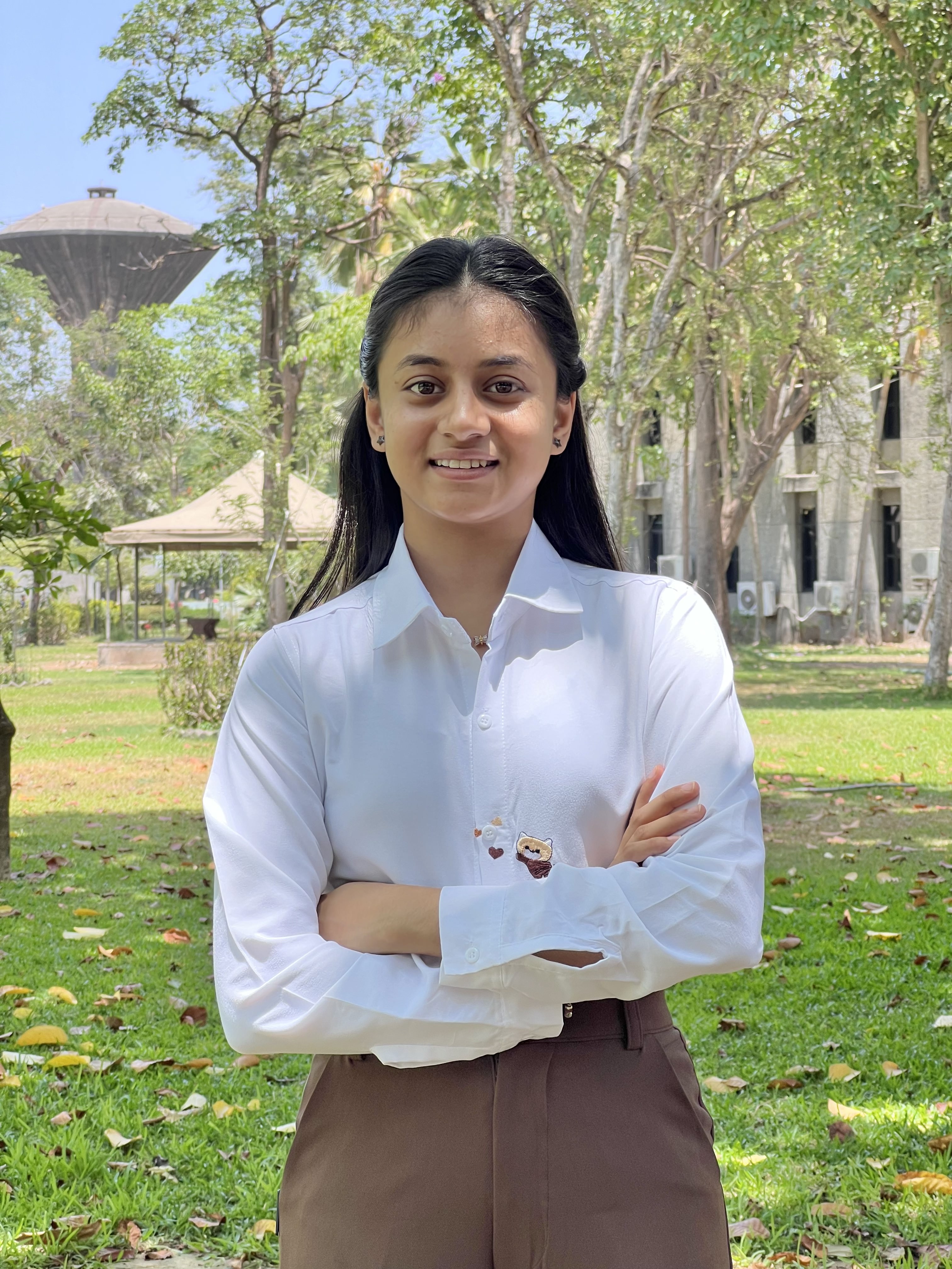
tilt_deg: +0.0
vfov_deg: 25.3
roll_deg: +1.4
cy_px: 634
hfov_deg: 19.1
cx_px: 476
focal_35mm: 77
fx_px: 2824
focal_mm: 9
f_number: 2.8
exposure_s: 1/128
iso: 32
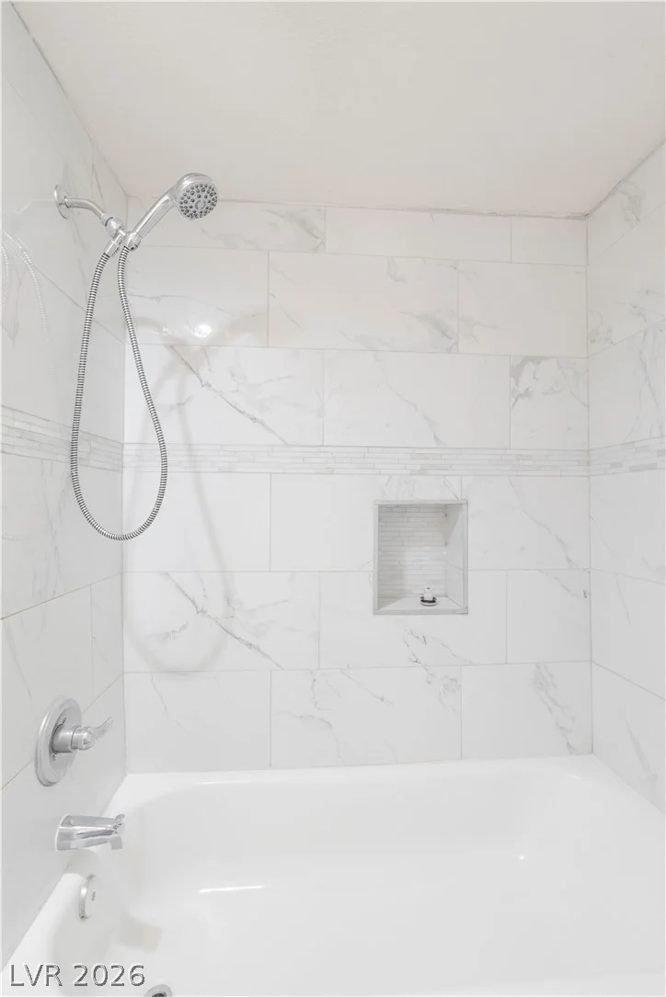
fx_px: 444
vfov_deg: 96.7
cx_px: 333
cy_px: 498
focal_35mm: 16
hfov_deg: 73.8
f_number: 8
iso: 800
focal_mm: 16
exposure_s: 1/20
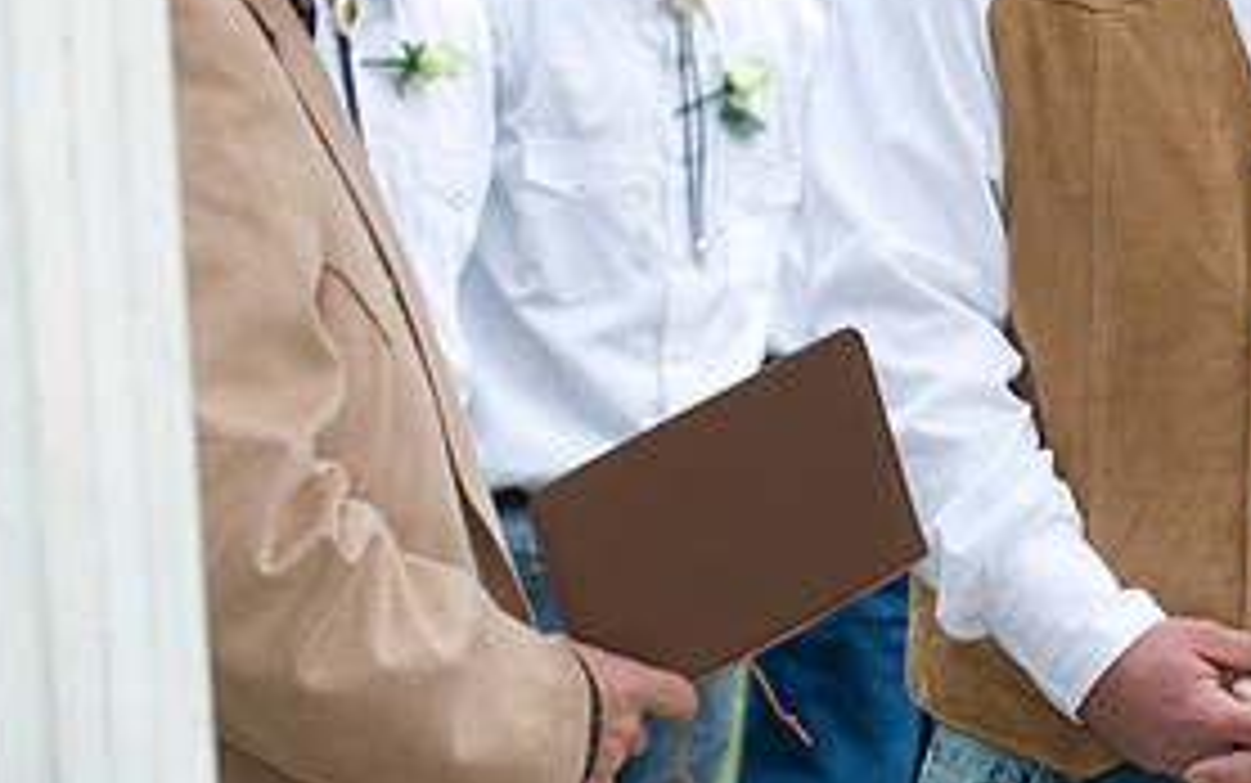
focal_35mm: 223
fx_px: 7606
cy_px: 76
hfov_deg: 9.3
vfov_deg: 5.9
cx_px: 1242
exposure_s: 1/80
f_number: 5
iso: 800
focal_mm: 105
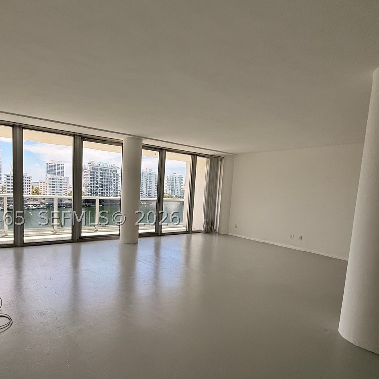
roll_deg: -0.6
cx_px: 156
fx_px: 260
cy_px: 218
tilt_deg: -7.9
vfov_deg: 71.7
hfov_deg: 71.6
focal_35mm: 21
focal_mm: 2.22
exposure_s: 1/349
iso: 50
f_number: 2.2
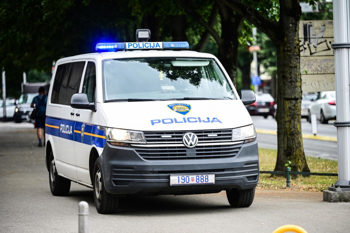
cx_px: 175
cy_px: 116
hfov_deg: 13.7
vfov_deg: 9.1
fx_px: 1458
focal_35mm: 150
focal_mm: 150
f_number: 2.8
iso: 640
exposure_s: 1/1600
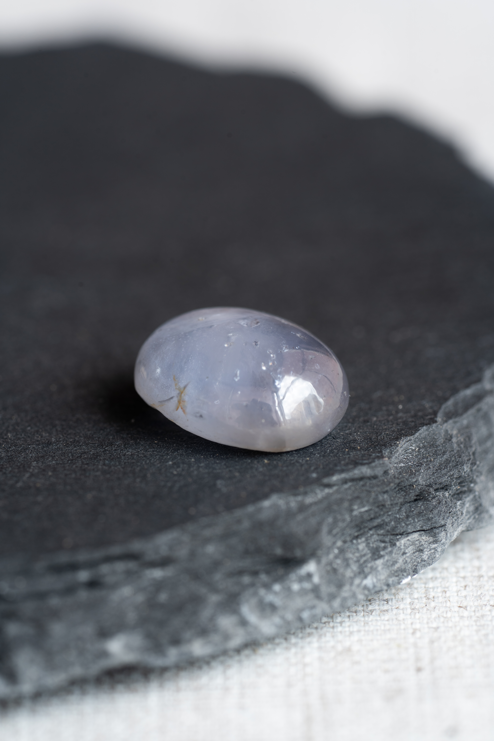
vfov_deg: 22.6
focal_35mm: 90
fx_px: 1852
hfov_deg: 15.2
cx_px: 247
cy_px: 370
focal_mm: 90
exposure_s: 1/10
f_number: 7.1
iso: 100
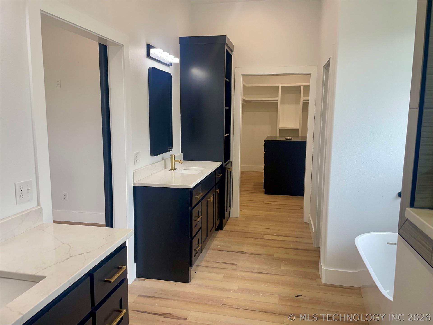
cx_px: 216
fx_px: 325
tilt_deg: -6.4
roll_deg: +0.0
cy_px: 162
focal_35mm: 26
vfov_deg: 53.1
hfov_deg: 67.3
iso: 40
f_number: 1.6
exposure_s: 1/120
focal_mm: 4.2
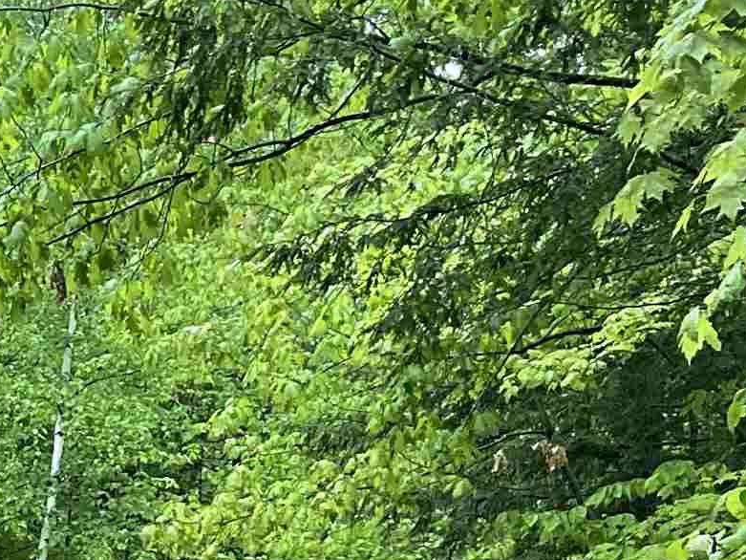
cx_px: -257
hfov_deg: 16.2
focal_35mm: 114
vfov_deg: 12.5
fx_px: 2457
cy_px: 779
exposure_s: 1/120
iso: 40
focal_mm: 3
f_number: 1.8
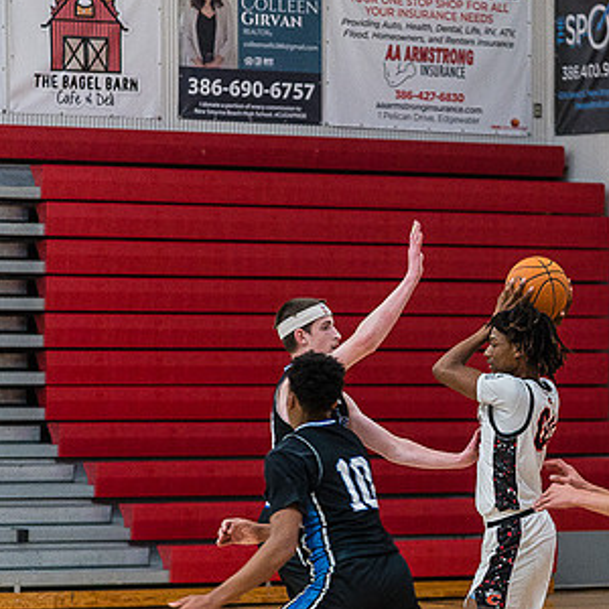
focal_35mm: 197
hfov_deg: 8.9
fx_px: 3921
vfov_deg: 8.9
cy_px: 365
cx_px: 469
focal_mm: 120
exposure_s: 1/320
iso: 5000
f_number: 4
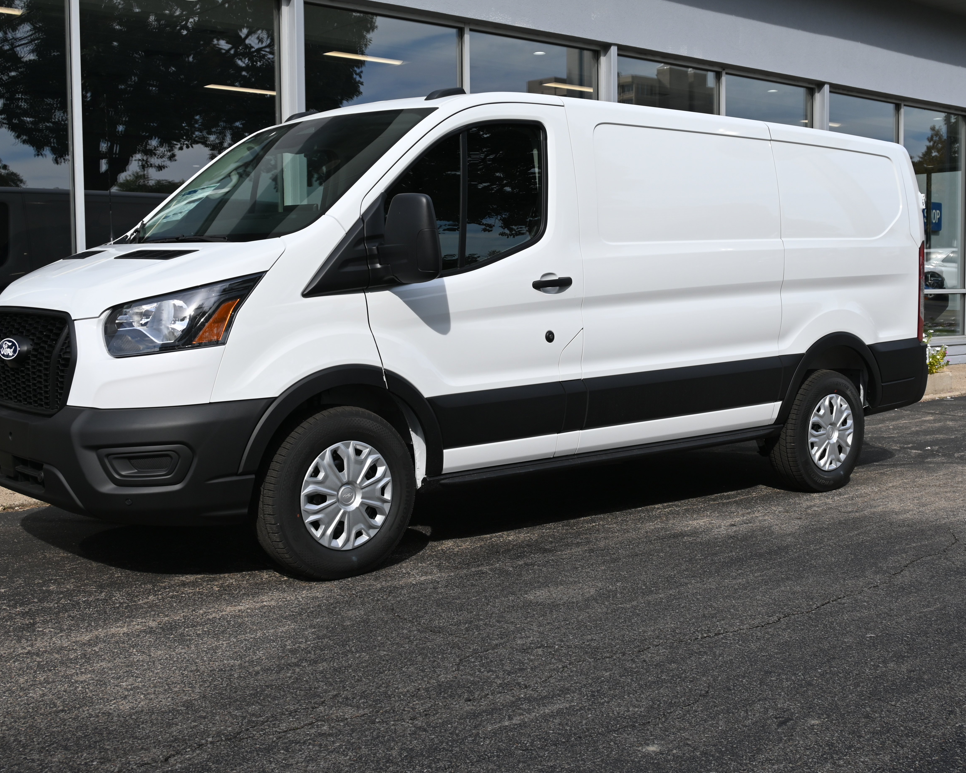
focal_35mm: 52
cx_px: 511
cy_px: 387
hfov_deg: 36.1
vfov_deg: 29.2
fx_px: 1482
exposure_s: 1/400
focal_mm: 30.5
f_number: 7.1
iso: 100
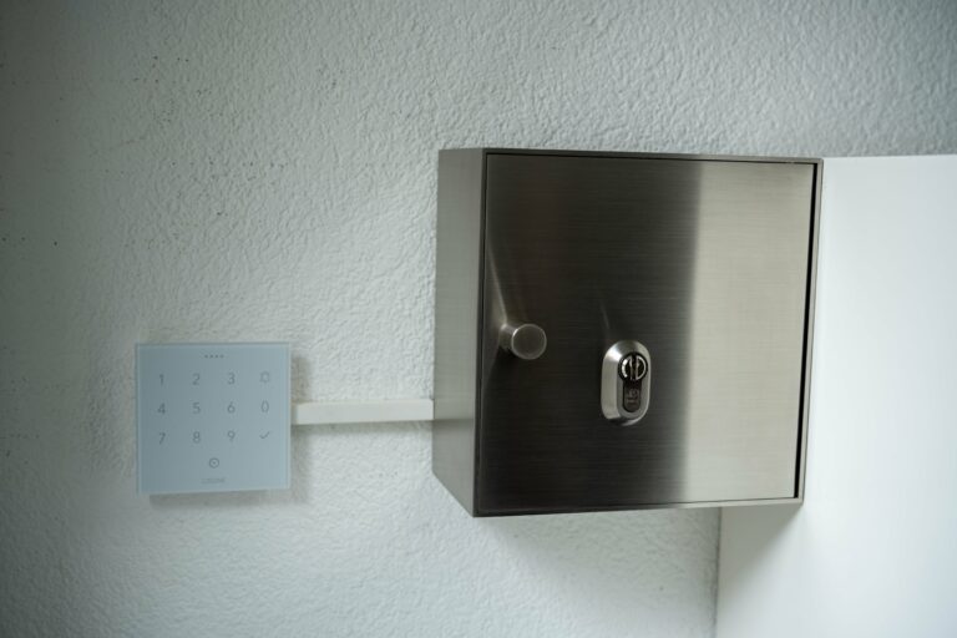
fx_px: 1170
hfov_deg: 44.5
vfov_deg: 30.5
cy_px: 319
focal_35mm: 44
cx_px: 478
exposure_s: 1/100
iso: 100
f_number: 4
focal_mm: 44
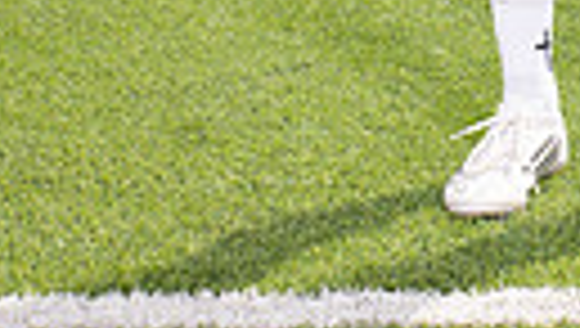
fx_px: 2249
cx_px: 607
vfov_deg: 7.6
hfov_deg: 14.4
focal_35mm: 146
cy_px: -539
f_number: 7.1
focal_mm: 40
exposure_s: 1/320
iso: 125
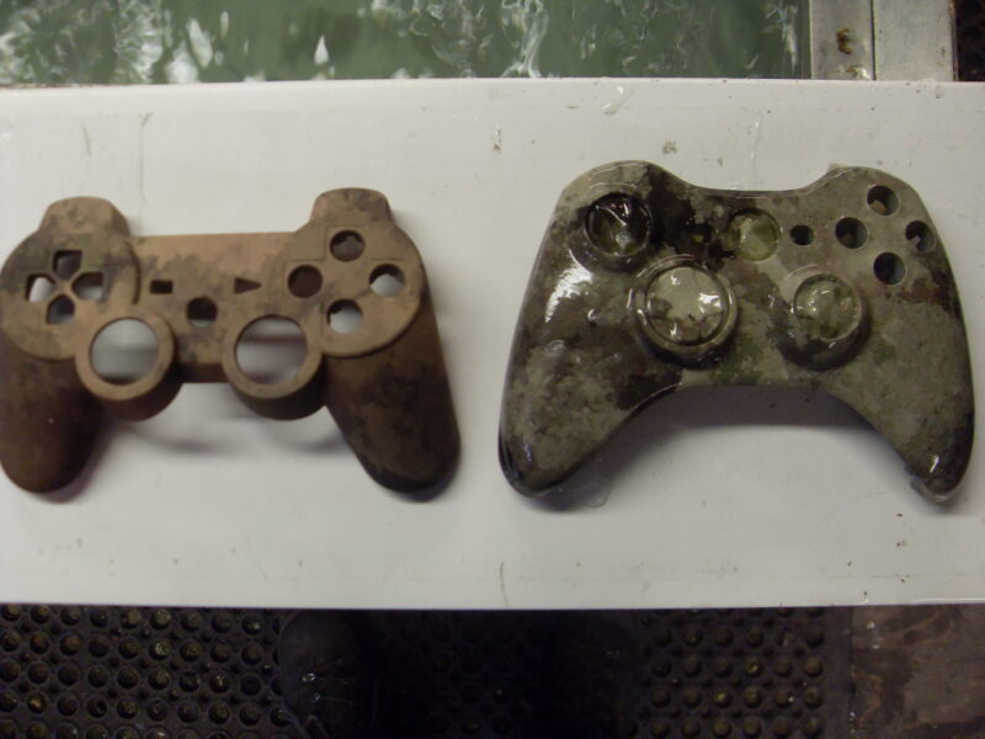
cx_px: 492
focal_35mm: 35
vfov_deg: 40.7
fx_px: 996
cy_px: 370
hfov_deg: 52.6
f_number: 2.8
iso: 200
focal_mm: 6.3
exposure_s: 1/30
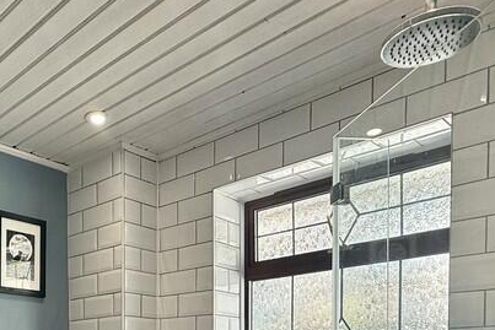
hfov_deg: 49.5
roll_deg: +0.5
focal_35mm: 37
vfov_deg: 31.2
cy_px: 378
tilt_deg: -1.5
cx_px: 117
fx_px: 509
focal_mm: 2.22
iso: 64
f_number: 2.2
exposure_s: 1/184
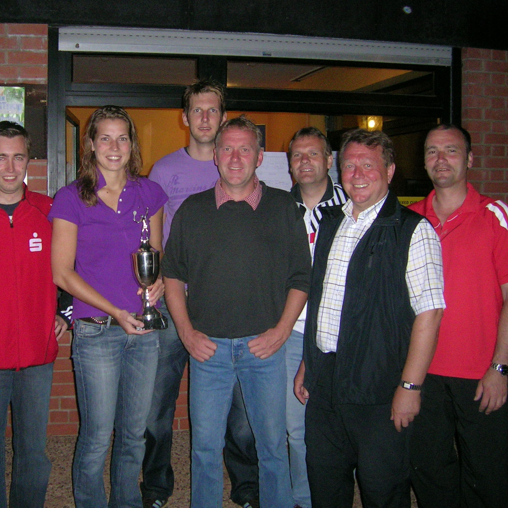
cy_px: 258
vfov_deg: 40.0
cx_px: 181
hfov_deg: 39.7
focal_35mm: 42
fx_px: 697
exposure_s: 1/60.1
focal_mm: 5.4
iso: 200
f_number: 2.8
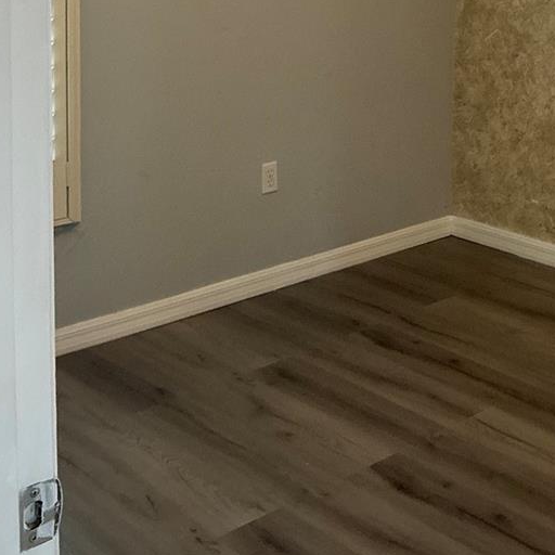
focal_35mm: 58
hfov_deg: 28.6
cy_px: -14
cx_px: 476
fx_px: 1052
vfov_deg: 27.6
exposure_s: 1/60
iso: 160
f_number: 1.8
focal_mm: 3
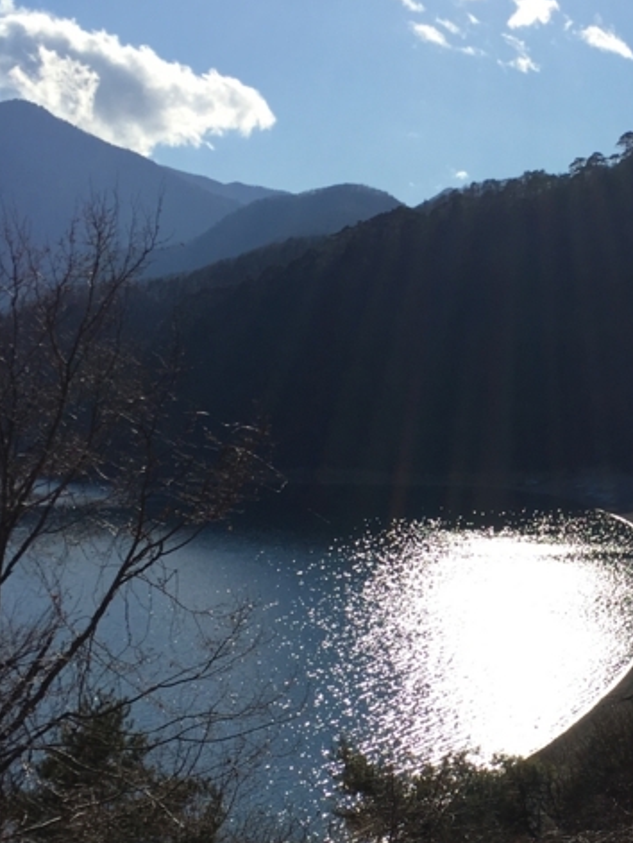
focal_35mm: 63
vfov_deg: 30.6
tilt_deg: -3.7
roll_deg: +0.8
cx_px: 620
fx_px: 1534
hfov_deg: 22.5
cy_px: 533
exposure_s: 1/3497
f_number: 2.2
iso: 25
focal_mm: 4.15
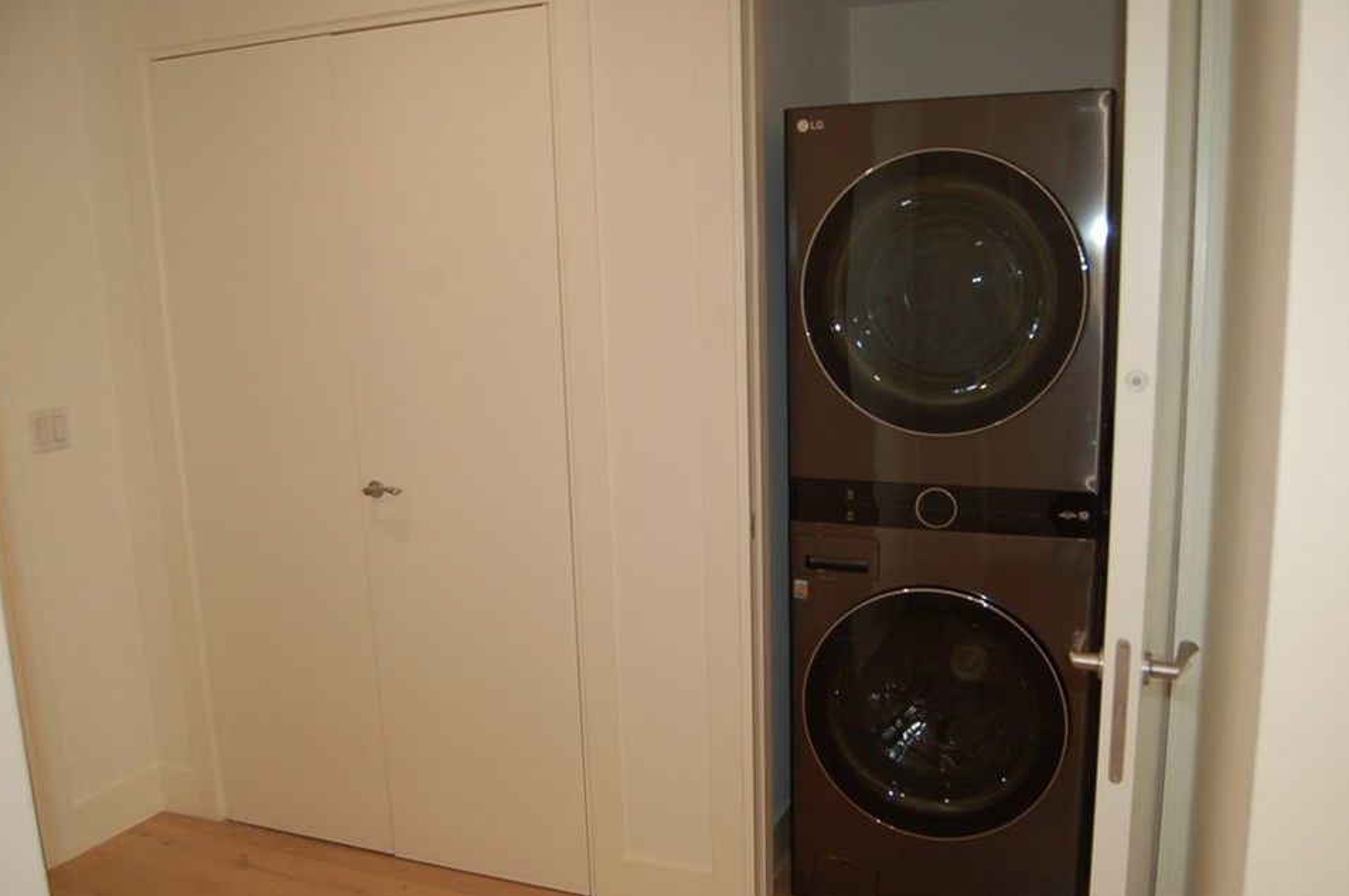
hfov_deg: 63.7
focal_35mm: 29
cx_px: 712
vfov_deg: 44.9
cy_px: 457
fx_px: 1085
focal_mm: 18
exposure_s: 1/60
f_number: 3.5
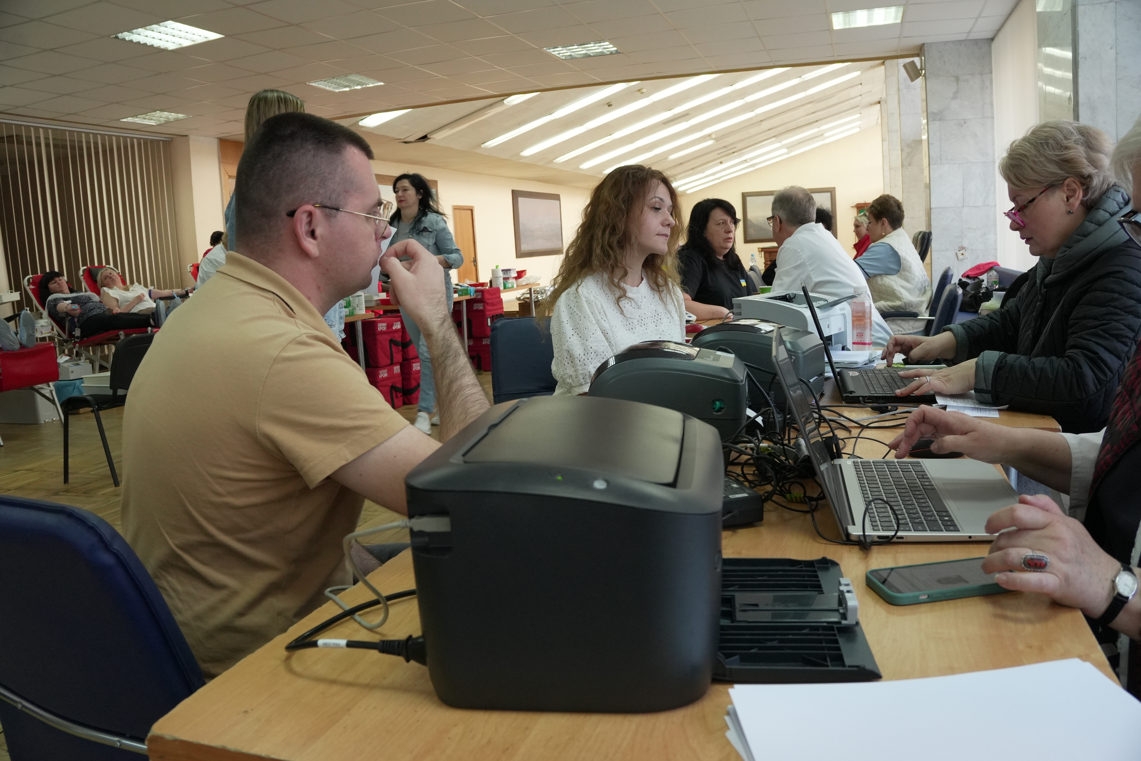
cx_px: 570
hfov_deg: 67.4
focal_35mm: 27
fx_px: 856
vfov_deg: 47.9
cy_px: 380
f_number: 5.6
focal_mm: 18
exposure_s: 1/125
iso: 1600
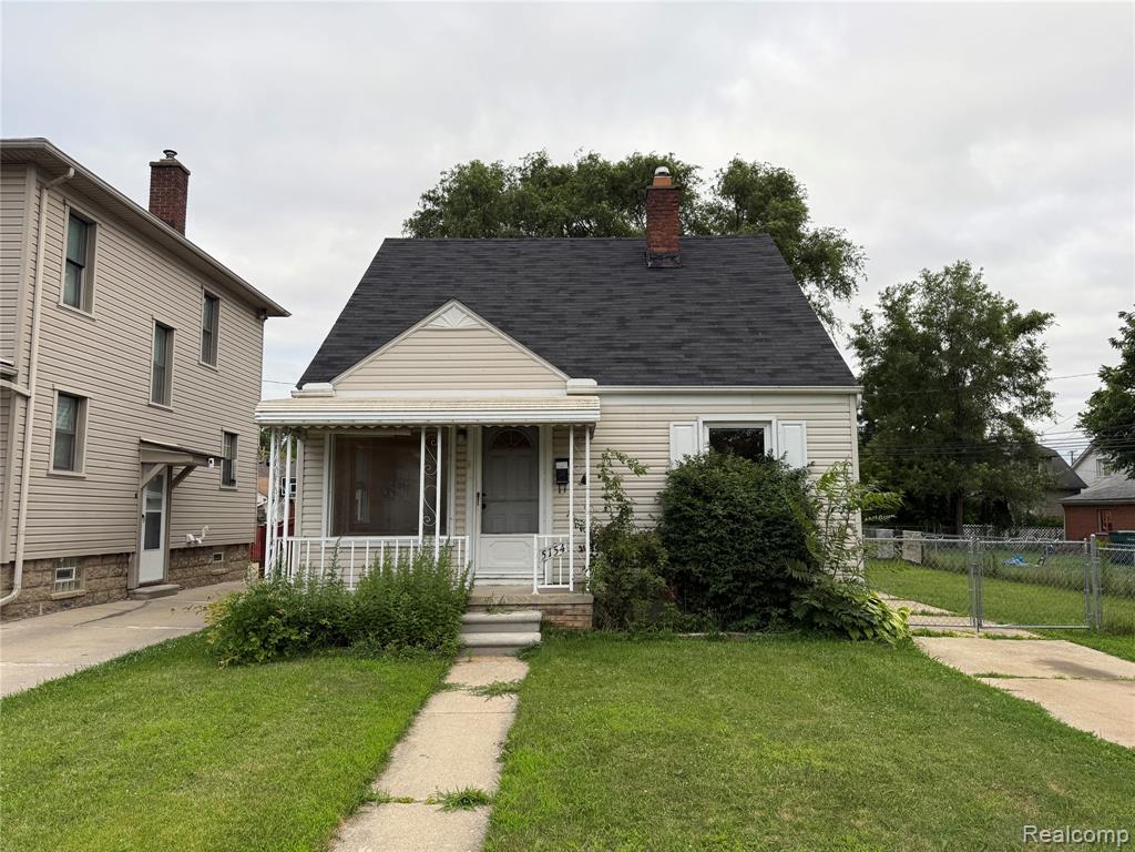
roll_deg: -0.2
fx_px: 787
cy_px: 426
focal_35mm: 24
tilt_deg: +5.4
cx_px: 568
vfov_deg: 56.8
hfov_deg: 71.6
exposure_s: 1/412
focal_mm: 6.76
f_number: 1.78
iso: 80
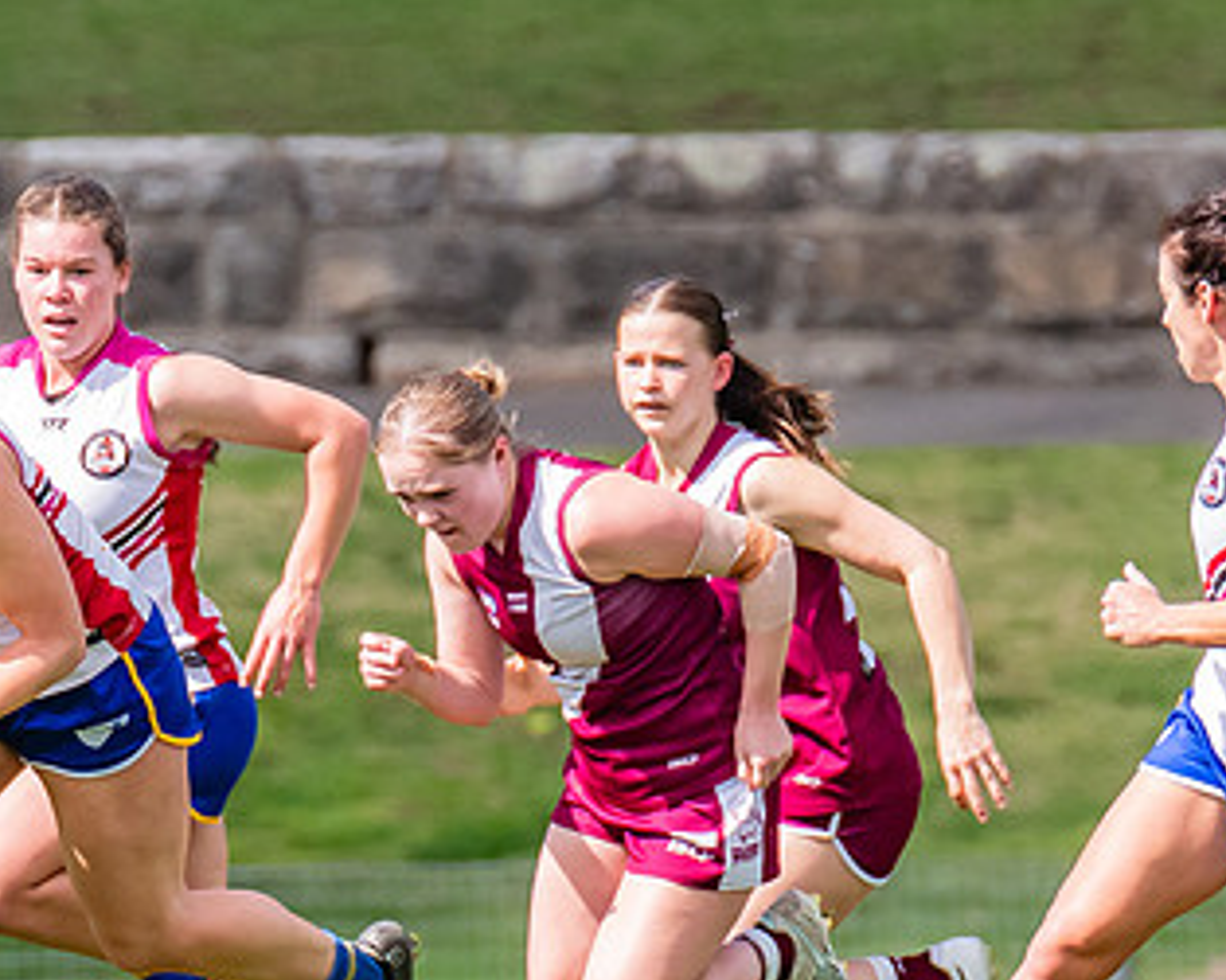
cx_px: -3
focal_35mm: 1684
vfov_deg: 0.9
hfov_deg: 1.1
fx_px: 61085
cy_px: 874
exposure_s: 1/1600
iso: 800
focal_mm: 420
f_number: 7.1
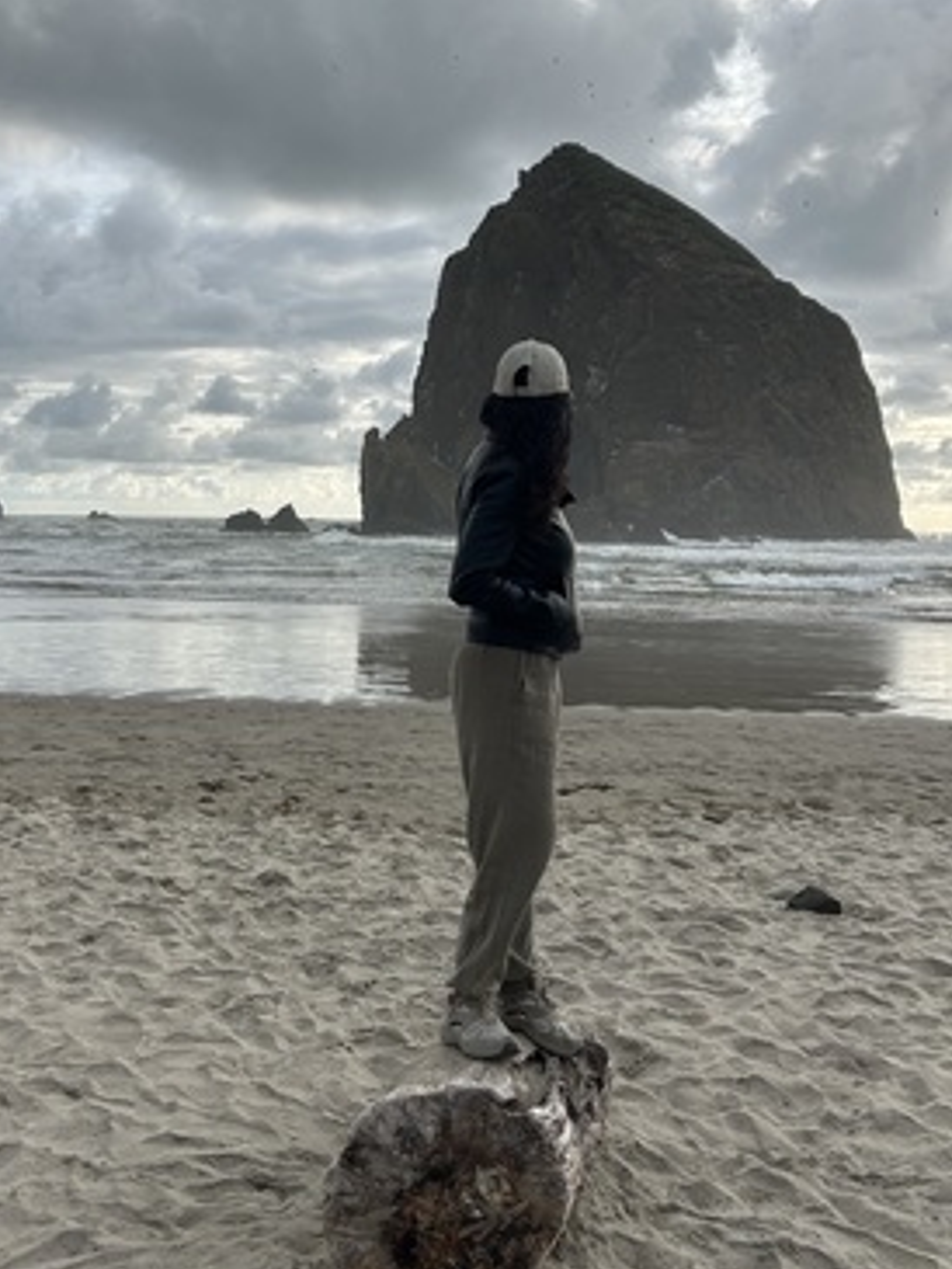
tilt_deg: +3.9
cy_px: 424
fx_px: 1356
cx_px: 358
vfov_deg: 49.3
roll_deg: -1.1
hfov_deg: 38.4
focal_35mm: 37
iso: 50
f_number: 1.5
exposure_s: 1/4630
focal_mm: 5.7
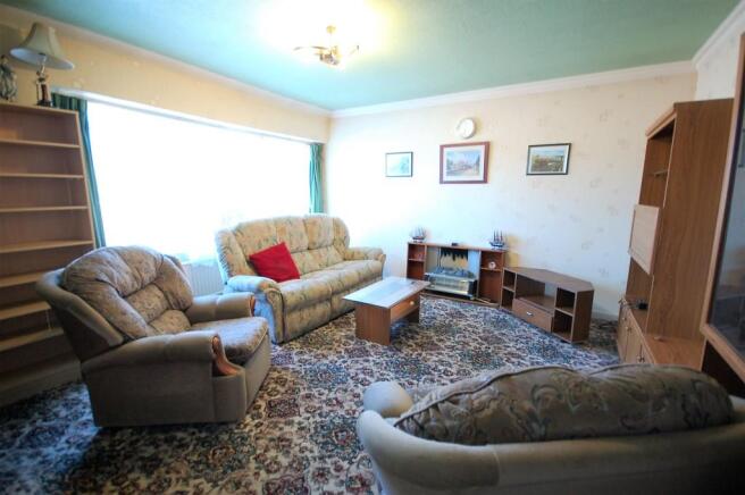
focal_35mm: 15
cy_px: 248
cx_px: 372
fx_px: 310
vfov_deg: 77.2
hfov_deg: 100.4
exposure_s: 1/15
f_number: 4
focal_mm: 10
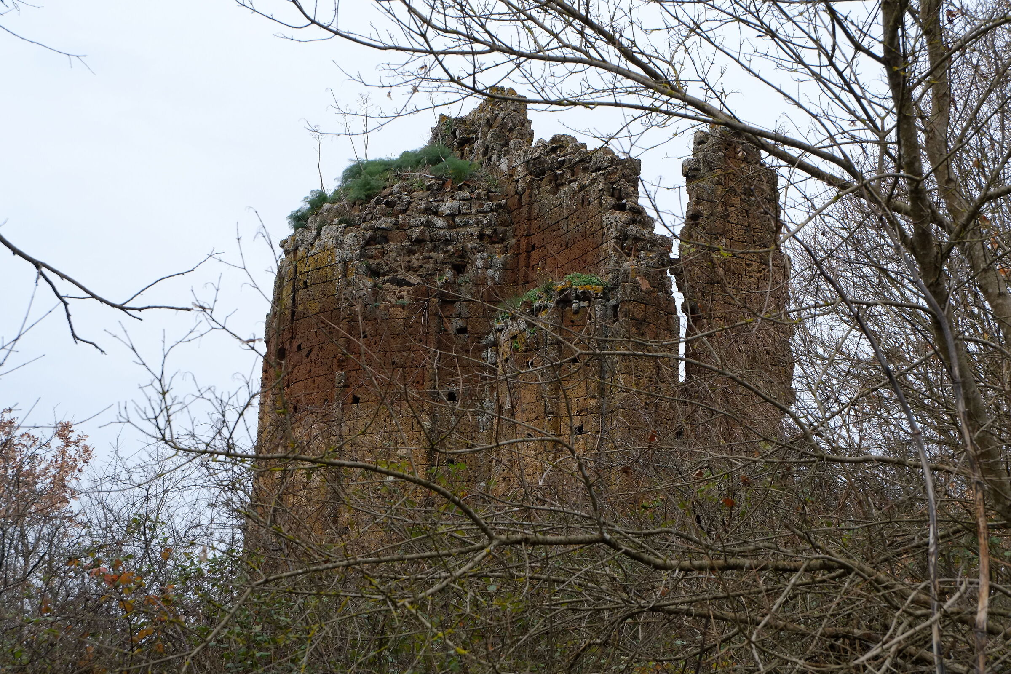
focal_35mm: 60
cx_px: 506
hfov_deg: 33.4
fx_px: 1685
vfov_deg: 22.6
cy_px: 337
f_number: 8
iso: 800
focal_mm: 40.2
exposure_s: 1/125
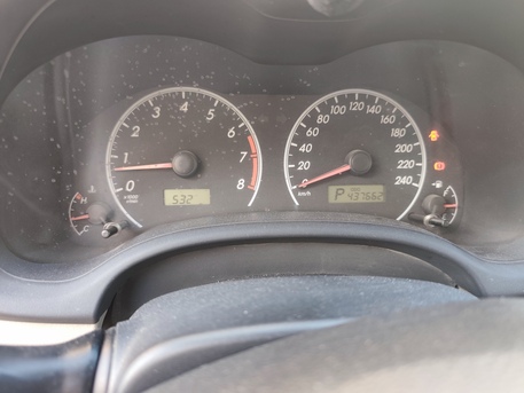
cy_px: 196
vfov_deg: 58.9
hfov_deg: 73.9
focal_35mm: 23
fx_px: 348
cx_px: 262
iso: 500
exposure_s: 1/60
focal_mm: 6.19
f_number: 1.65
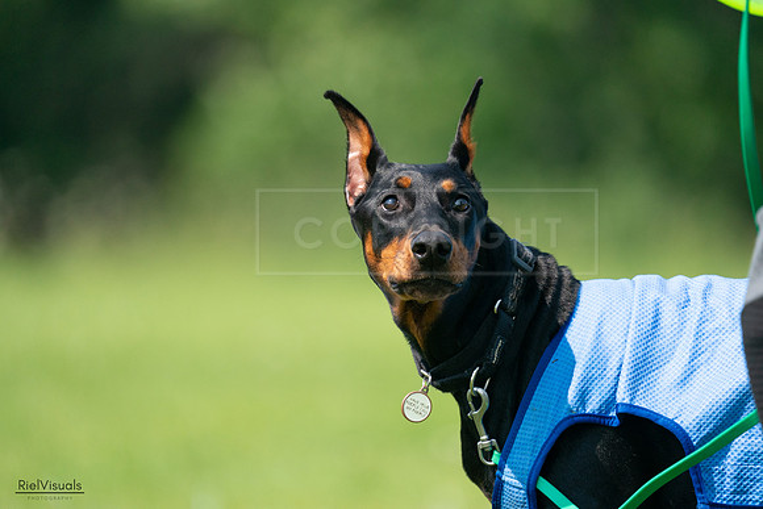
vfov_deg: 2.3
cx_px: 382
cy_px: 254
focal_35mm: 600
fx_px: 12719
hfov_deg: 3.4
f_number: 6.3
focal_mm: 600
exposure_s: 1/4000
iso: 2000
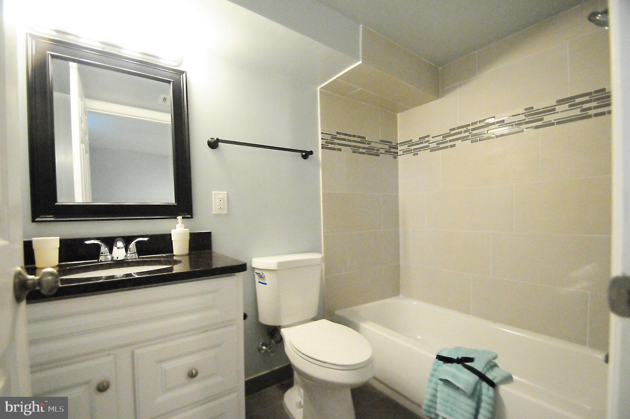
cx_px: 315
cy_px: 210
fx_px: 262
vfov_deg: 77.2
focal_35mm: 15
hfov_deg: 100.5
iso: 6400
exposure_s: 1/320
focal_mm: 10
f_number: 3.5
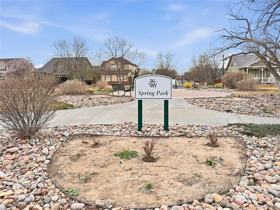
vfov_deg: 56.8
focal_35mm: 24
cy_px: 105
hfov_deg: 71.6
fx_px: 194
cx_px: 140
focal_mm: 6.9
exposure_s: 1/601
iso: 80
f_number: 1.8
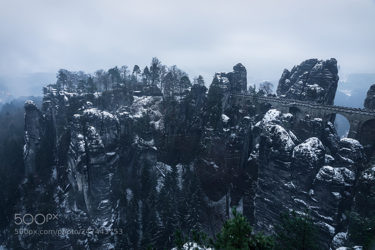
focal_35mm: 24
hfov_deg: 73.8
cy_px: 125
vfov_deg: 53.1
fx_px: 250
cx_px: 188
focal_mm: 24
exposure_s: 10
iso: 100
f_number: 8
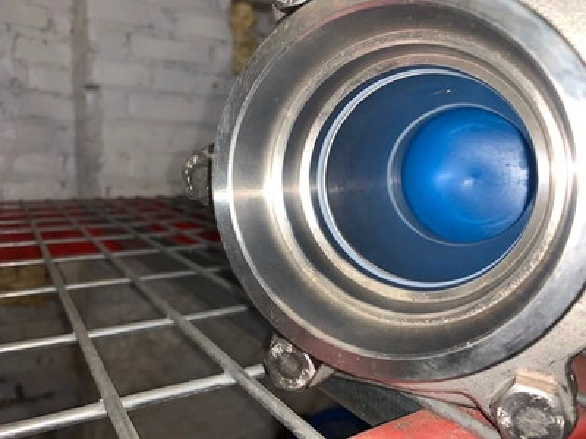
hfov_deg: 67.3
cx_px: 293
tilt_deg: -6.0
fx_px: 440
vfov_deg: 53.1
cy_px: 220
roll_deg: -0.9
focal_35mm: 26
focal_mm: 4.25
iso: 25
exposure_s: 1/17
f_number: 1.8
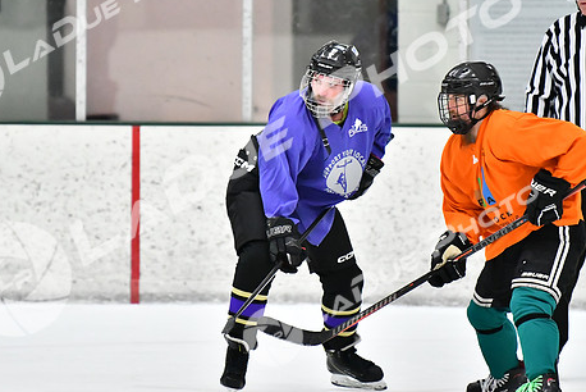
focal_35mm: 361
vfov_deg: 3.8
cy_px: 148
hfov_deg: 5.7
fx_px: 5880
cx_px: 241
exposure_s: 1/1600
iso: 6400
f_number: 2.8
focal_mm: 190
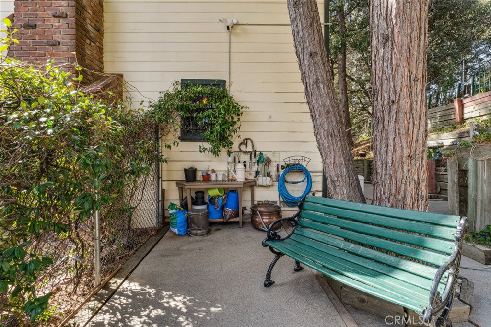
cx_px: 246
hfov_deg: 95.0
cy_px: 164
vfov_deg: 72.0
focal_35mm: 16
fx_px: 225
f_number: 22
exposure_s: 1/4
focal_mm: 16.5
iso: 100
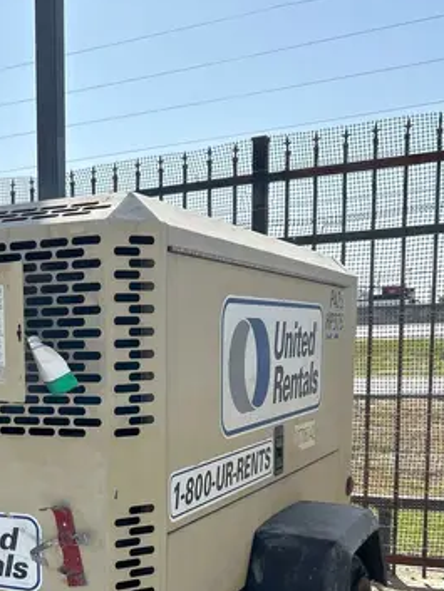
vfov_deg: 34.3
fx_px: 923
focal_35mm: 54
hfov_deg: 26.0
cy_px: 483
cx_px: 28
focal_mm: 5.7
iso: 50
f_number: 1.5
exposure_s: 1/4444
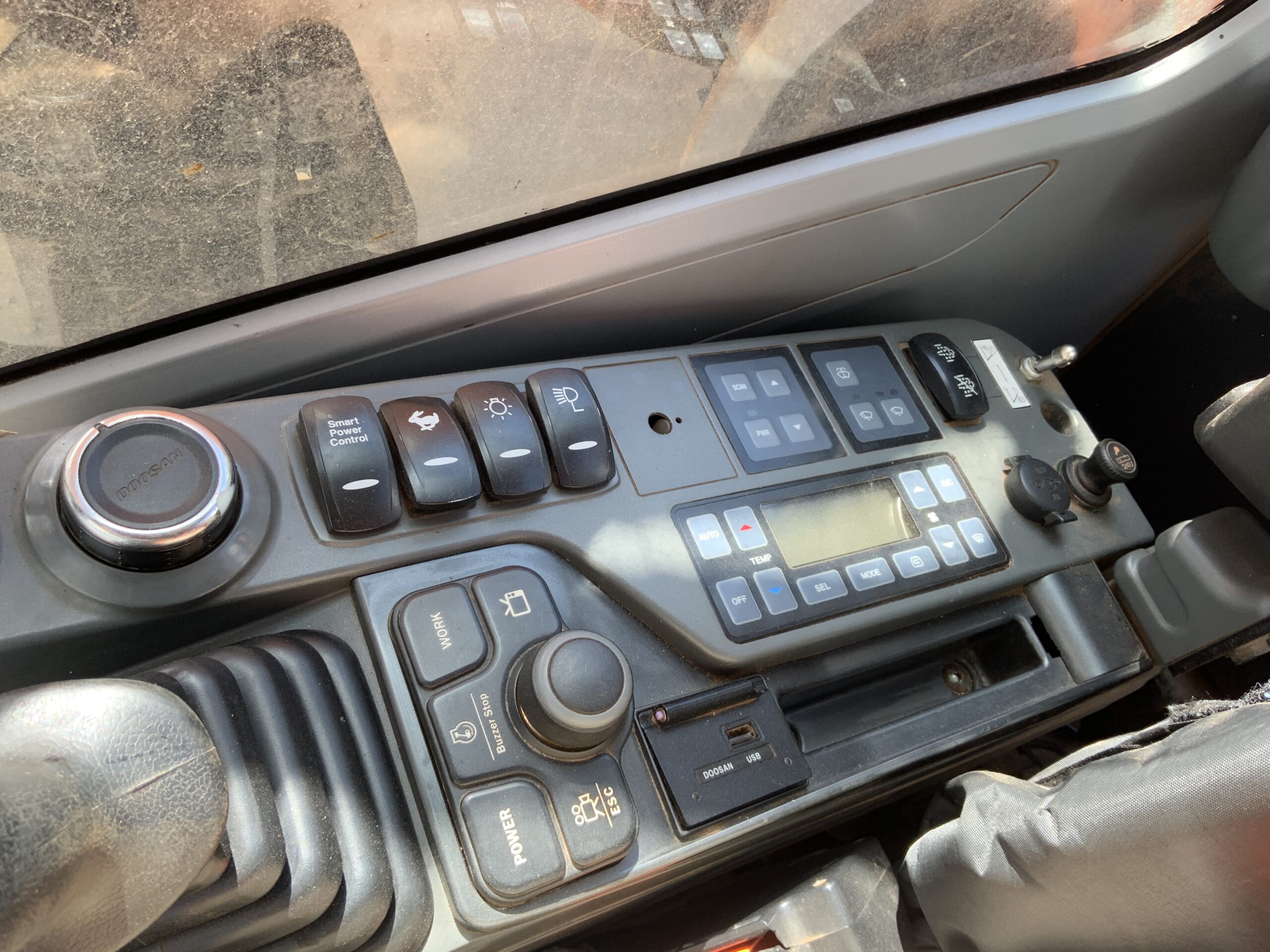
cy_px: 476
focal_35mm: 29
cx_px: 635
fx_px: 1064
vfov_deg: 48.2
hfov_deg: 61.7
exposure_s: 1/122
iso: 32
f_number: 1.8
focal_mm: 3
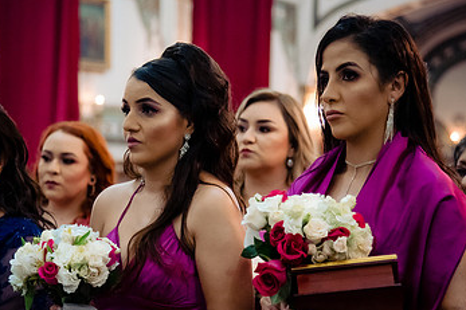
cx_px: 177
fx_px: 1772
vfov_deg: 10.0
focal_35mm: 137
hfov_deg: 15.0
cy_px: 214
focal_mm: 82
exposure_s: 1/160
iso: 4000
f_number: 4
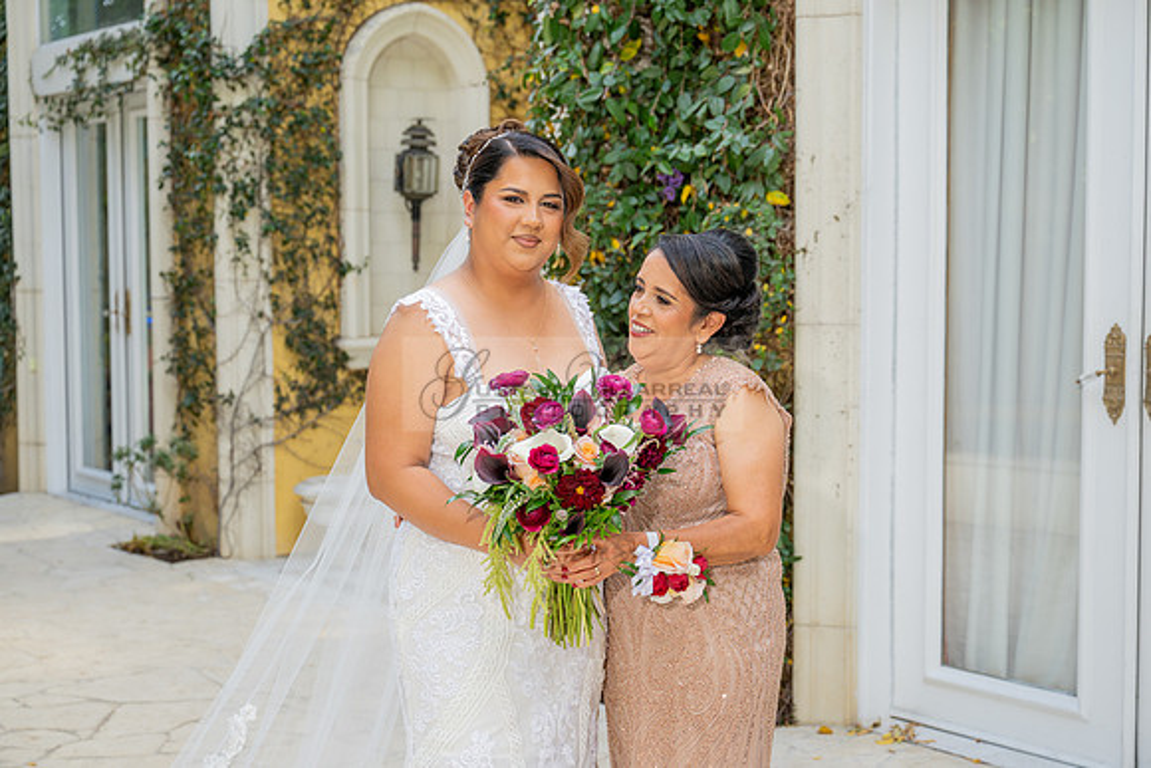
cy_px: 384
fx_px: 1823
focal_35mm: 57
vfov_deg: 23.8
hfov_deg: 35.0
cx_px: 576
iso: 200
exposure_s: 1/200
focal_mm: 57
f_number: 4.5
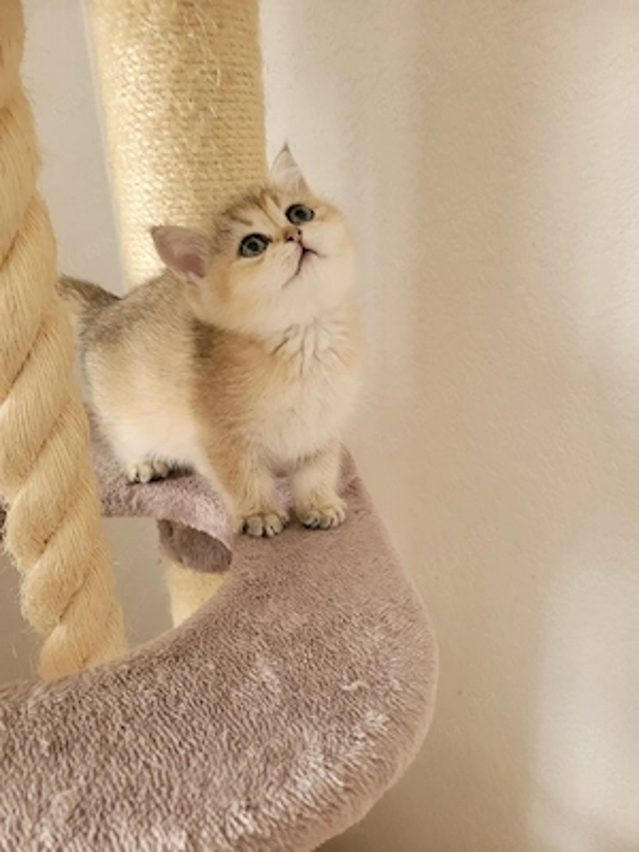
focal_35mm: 26
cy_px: 426
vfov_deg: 67.3
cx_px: 320
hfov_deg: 53.1
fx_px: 640
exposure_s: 1/50
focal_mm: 5.4
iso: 250
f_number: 1.8
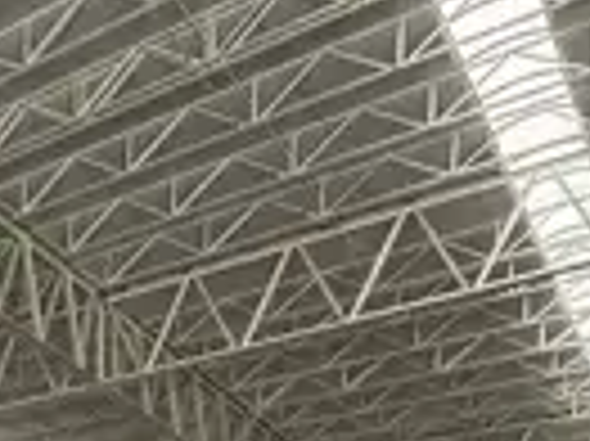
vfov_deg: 18.5
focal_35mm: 64
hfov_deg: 25.2
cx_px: -221
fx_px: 1090
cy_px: 770
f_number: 2.2
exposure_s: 1/232
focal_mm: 2.22
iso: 64
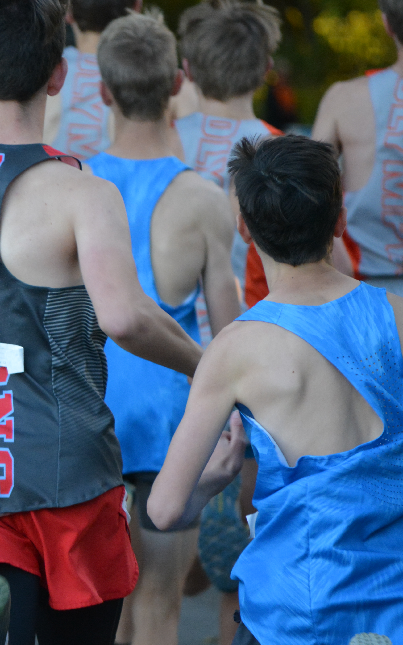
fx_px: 9540
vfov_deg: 3.9
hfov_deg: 2.4
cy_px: 328
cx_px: -145
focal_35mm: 543
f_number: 5.6
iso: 1600
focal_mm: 200
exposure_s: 1/320
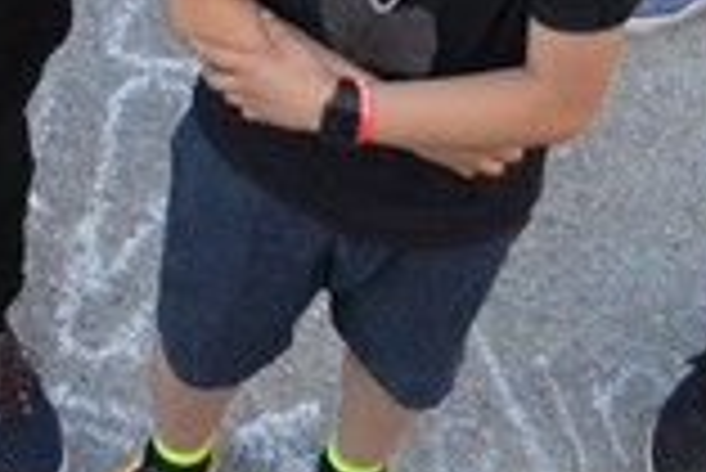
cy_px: -465
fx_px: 5560
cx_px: -234
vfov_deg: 4.8
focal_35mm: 283
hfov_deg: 7.2
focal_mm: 29
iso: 1800
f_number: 4.5
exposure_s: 1/640
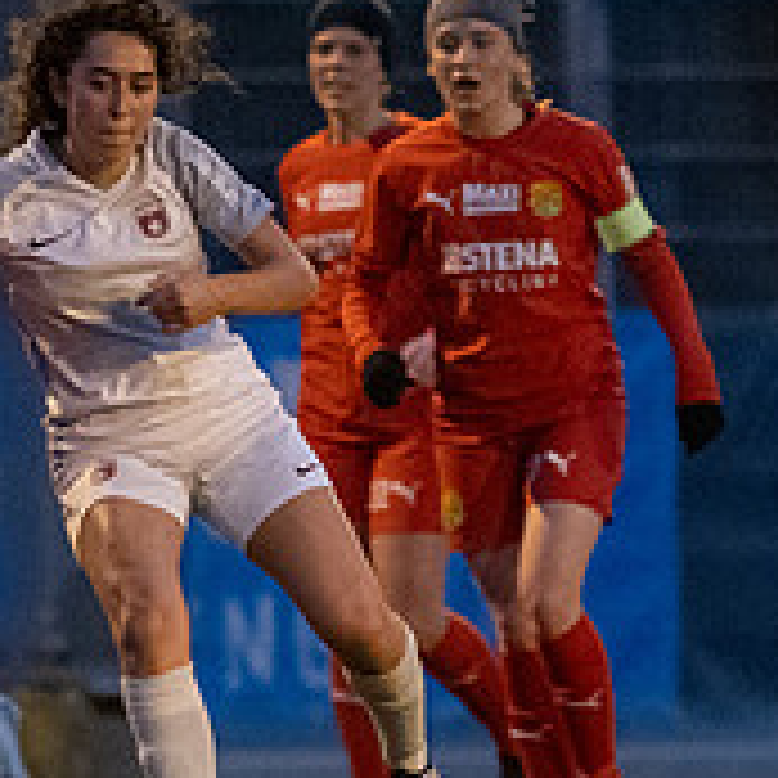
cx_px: 279
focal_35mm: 1739
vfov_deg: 1.0
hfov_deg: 1.0
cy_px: 447
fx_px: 44219
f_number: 2.8
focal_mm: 300
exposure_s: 1/800
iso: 5000
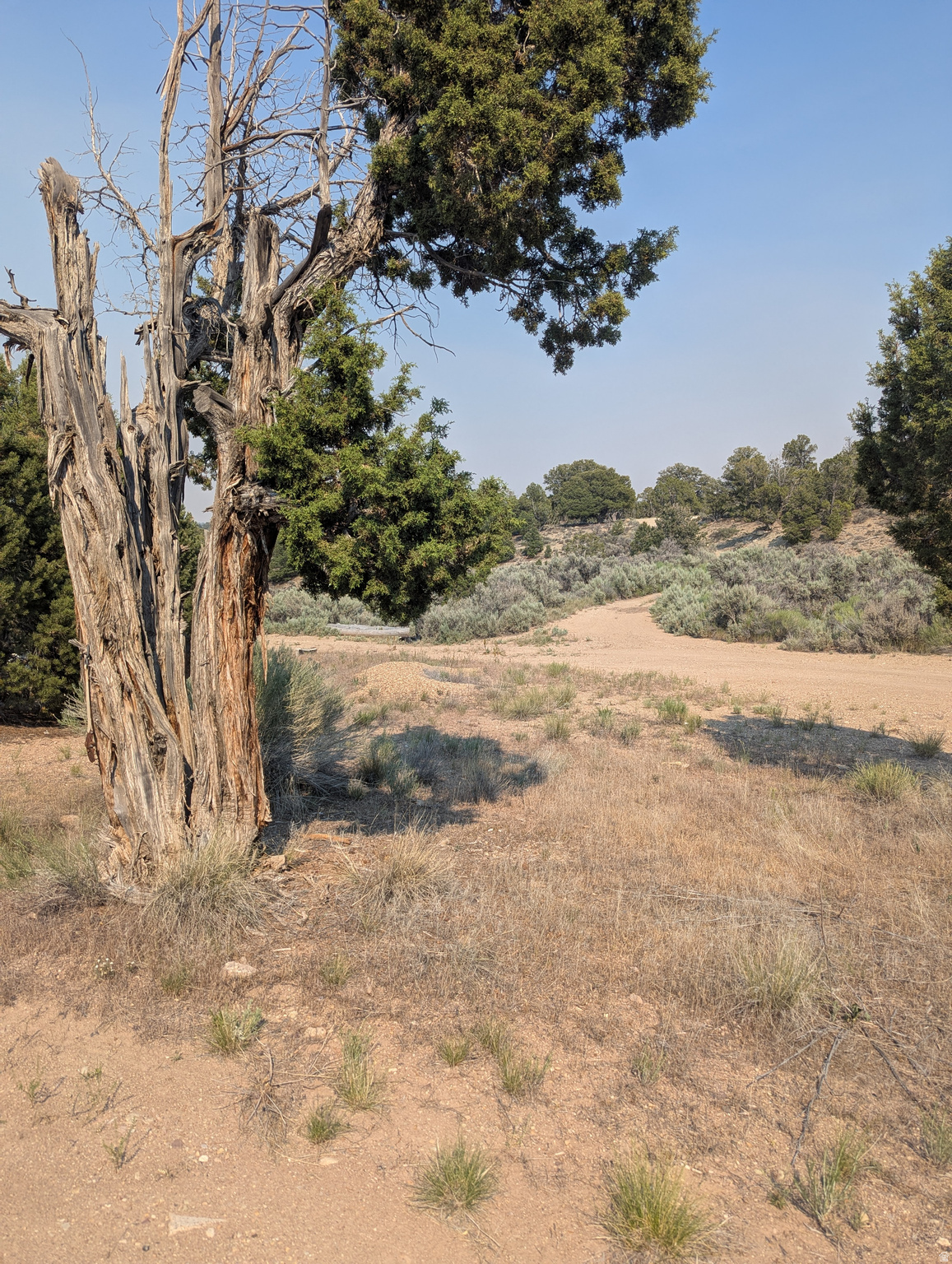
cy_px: 632
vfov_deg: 71.5
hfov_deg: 56.9
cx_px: 476
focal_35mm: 24
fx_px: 878
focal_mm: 6.81
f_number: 1.85
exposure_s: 1/1433
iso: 44
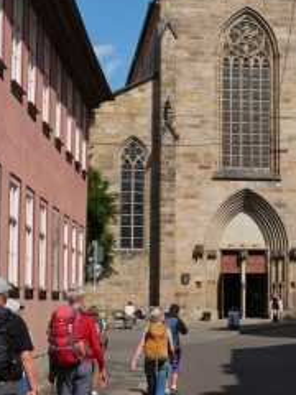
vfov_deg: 20.6
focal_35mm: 95
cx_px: 245
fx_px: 1083
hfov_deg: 15.4
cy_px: 207
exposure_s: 1/500
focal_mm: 19
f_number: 9
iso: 200
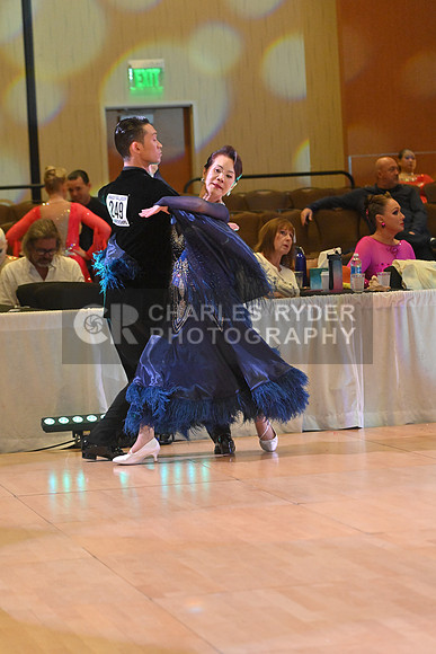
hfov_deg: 11.4
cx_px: 218
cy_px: 327
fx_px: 2179
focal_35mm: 120
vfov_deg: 17.1
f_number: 5
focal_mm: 120
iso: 5000
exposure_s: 1/400
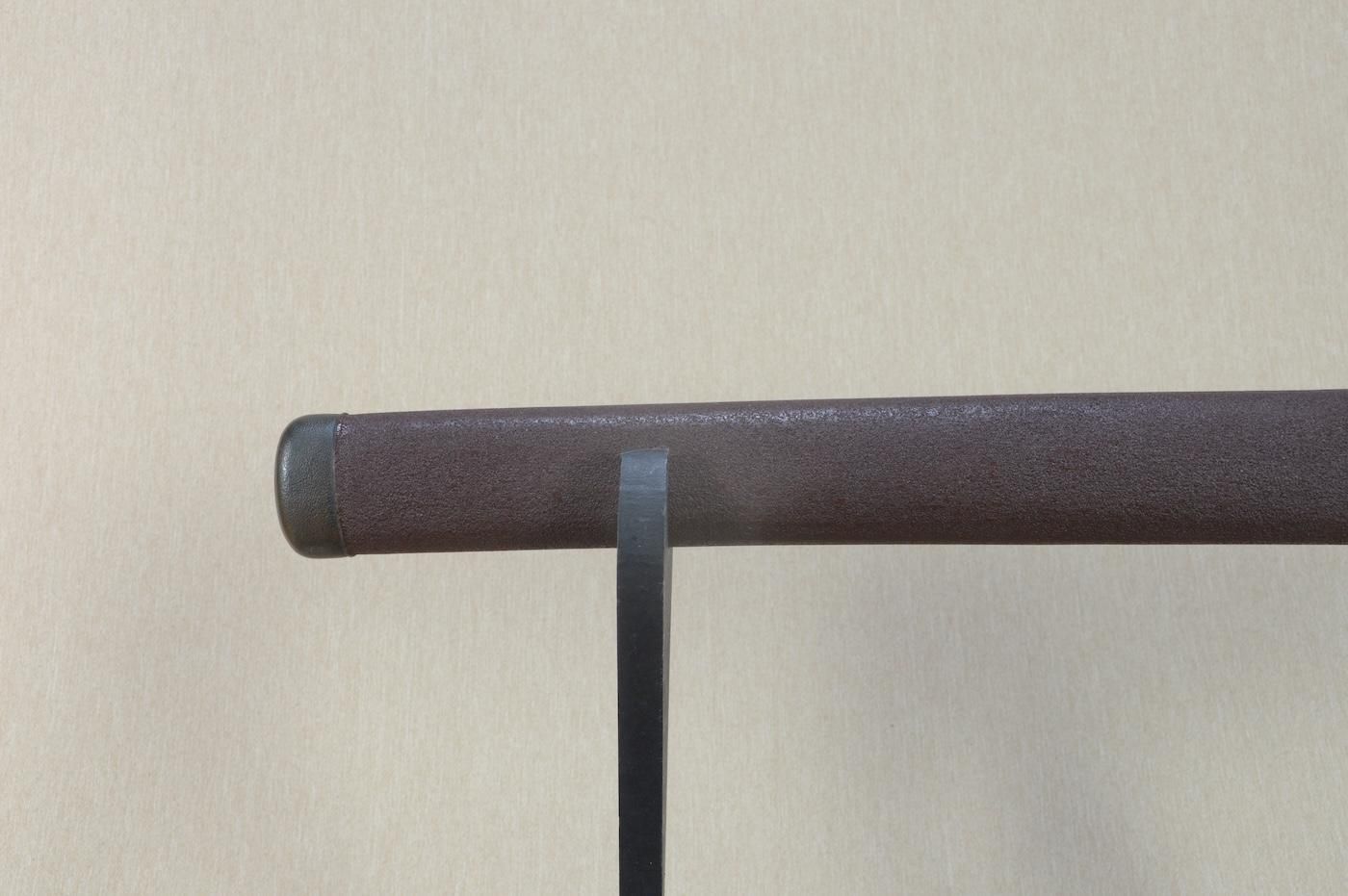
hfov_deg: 49.6
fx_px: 1459
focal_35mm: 39
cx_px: 674
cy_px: 448
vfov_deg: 34.2
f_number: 11
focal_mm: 26
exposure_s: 1/1.6
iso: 400
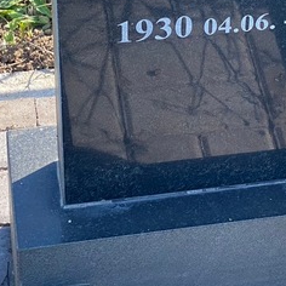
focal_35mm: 156
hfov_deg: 11.1
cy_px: -59
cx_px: 314
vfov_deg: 11.0
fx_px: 1458
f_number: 2
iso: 20
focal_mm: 6
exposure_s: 1/403
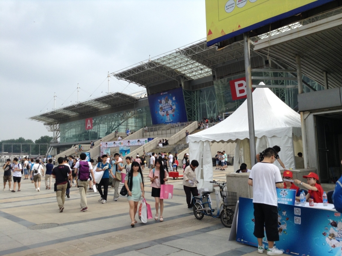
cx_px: 171
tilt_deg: +2.8
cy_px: 128
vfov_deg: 42.9
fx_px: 326
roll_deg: +2.1
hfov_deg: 55.4
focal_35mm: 33
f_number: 2.4
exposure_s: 1/552
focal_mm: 3.3
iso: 25
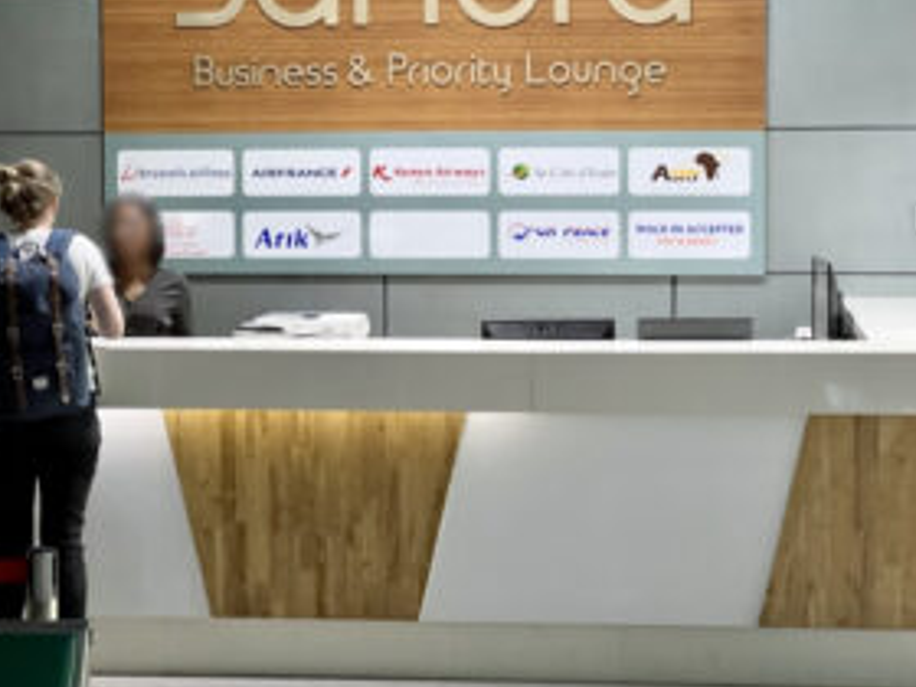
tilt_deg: -4.0
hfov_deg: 19.8
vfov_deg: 14.9
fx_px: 2620
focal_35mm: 99
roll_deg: -0.2
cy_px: 298
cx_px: 458
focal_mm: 9
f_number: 2.8
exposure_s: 1/33
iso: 800
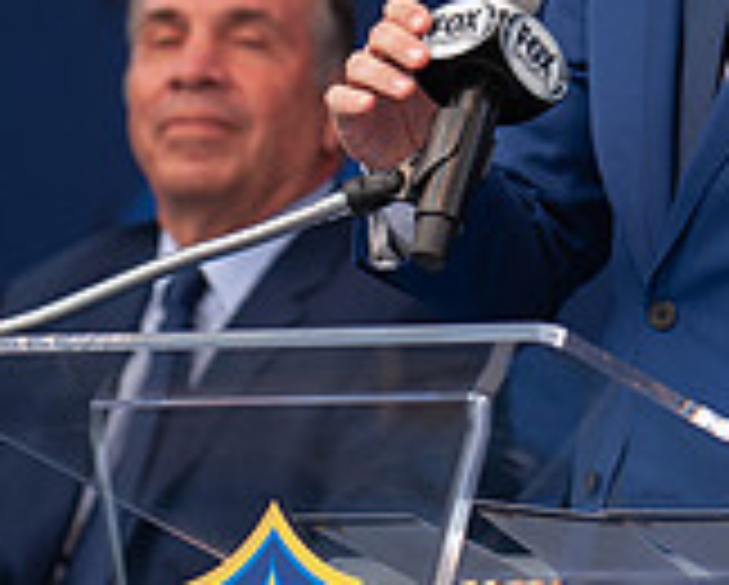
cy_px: -157
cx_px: 720
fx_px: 12723
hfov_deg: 3.3
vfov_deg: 2.6
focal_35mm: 589
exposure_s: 1/1250
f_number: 2.8
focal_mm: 150
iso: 400
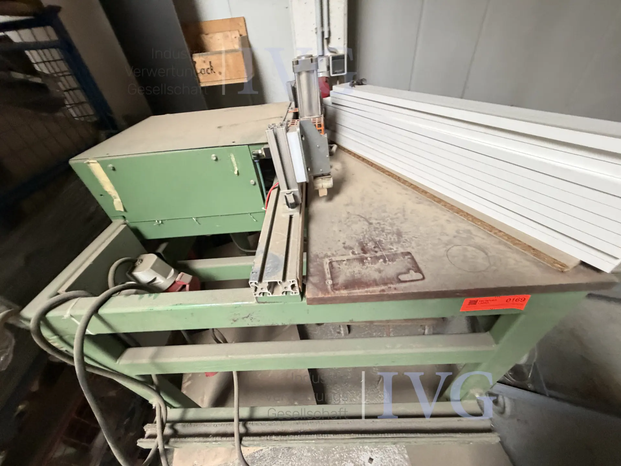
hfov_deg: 102.1
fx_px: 251
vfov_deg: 85.7
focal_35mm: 14
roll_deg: +4.0
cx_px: 310
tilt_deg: -38.1
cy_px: 233
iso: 400
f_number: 2.2
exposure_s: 1/60
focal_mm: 2.22
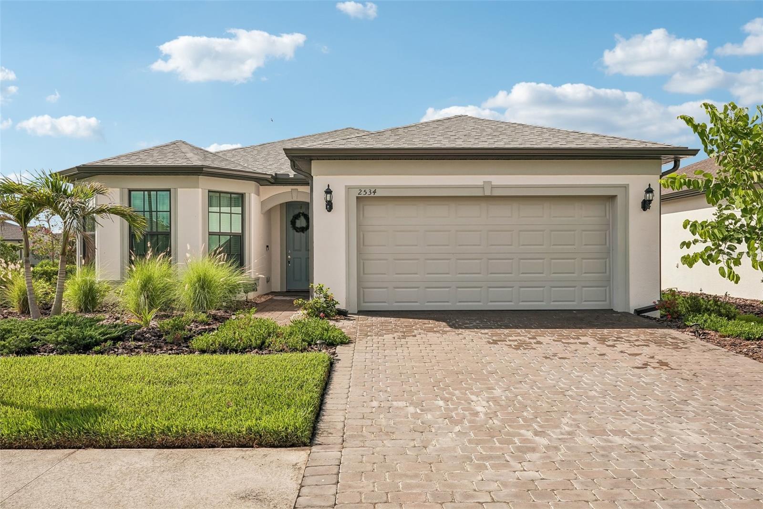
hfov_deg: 68.4
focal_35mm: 26
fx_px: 562
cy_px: 254
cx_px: 382
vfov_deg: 48.7
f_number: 8
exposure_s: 1/1250
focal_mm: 26.5
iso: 400
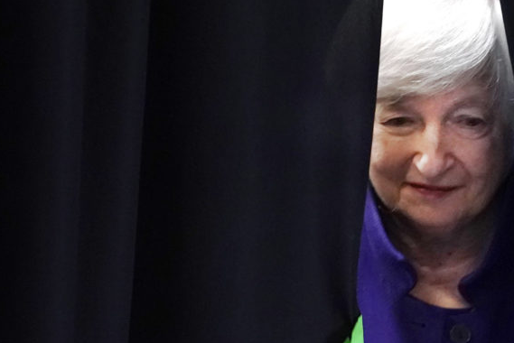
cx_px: 392
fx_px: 4085
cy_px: 381
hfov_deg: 7.2
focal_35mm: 286
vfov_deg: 4.8
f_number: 4.5
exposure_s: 1/160
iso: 6400
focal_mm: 106
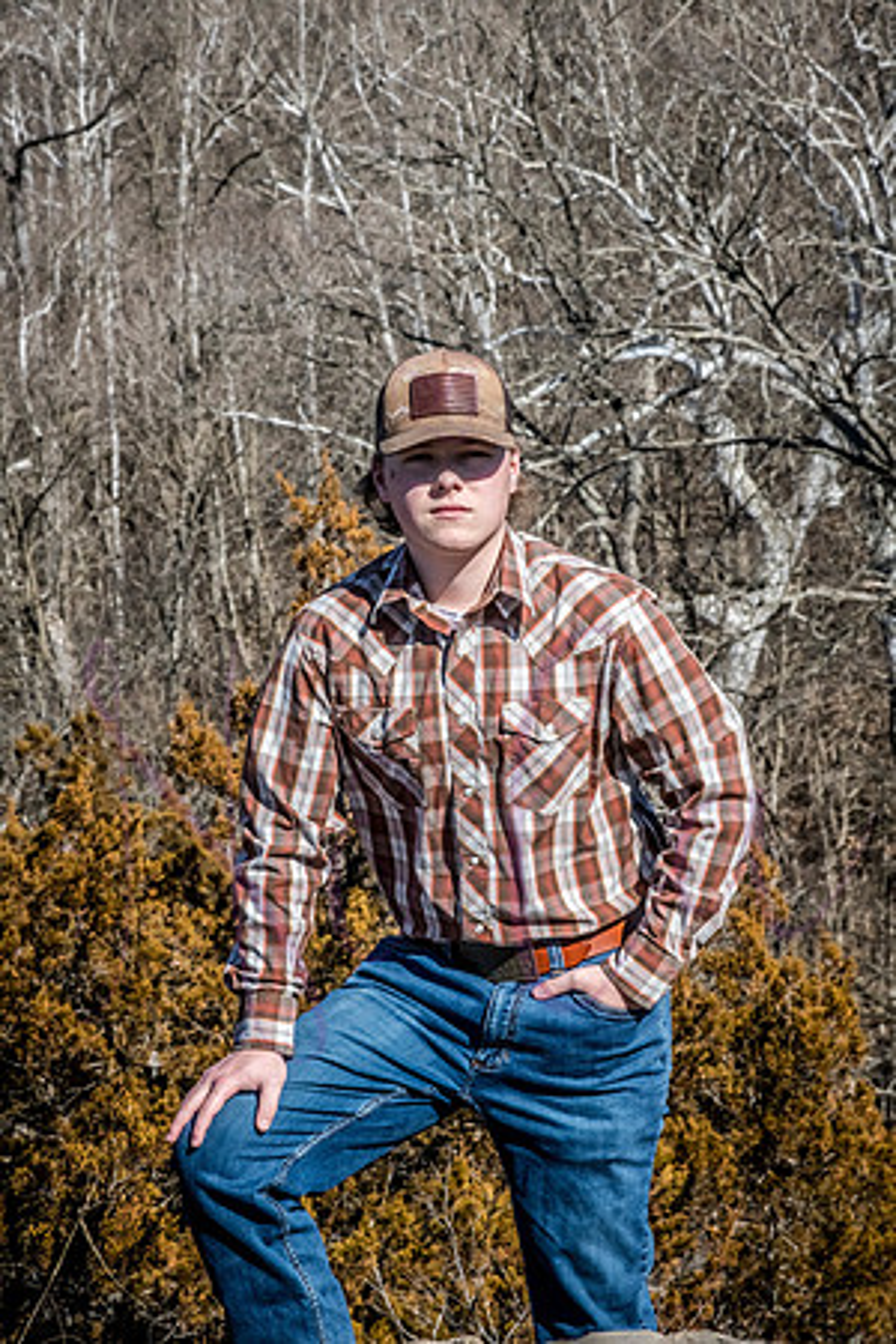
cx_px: 448
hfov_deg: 10.2
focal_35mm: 135
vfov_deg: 15.2
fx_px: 5040
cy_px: 672
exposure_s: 1/500
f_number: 22
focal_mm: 135
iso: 800
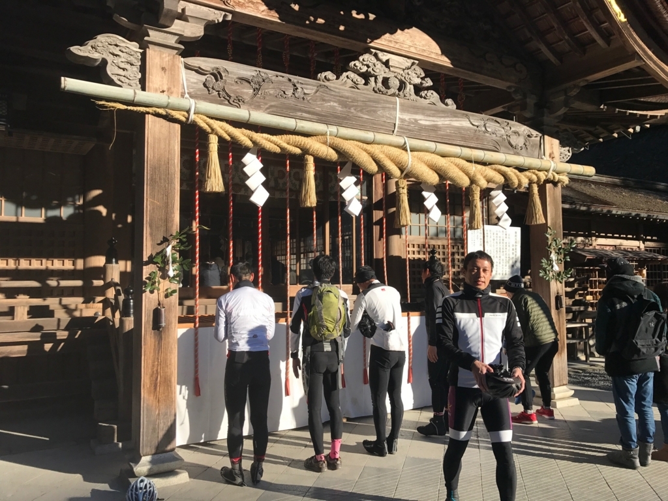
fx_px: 540
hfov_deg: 63.4
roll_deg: +0.0
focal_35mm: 28
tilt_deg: +3.3
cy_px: 250
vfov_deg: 49.7
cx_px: 334
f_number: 1.8
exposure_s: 1/1709
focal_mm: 3.99
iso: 20
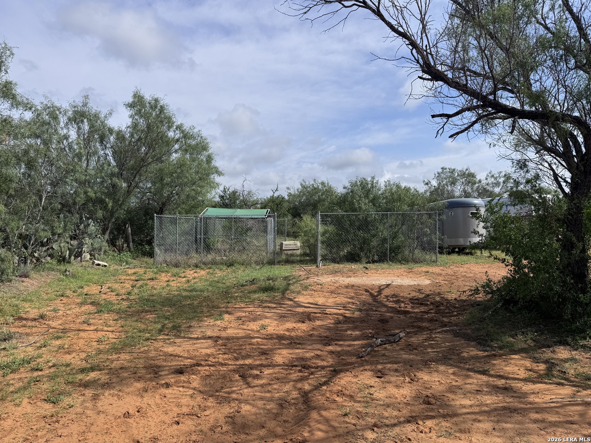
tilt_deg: -1.2
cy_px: 222
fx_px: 410
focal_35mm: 24
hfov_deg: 71.6
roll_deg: -0.2
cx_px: 296
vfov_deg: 56.8
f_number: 1.78
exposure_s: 1/7092
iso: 80
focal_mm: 6.76
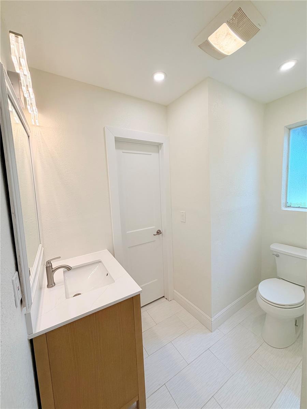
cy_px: 204
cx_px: 154
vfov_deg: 102.1
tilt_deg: -4.6
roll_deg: +3.3
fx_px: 166
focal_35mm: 14
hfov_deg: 85.7
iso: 50
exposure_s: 1/120
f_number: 2.2
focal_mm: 2.22
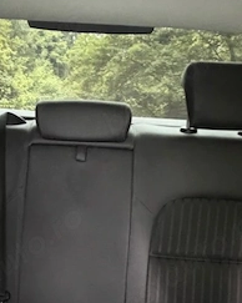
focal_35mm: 45
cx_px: 62
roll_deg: -1.9
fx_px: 403
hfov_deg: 32.8
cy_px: 301
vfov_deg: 37.1
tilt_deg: -20.6
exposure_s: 1/31
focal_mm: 2.22
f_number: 2.2
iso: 1600
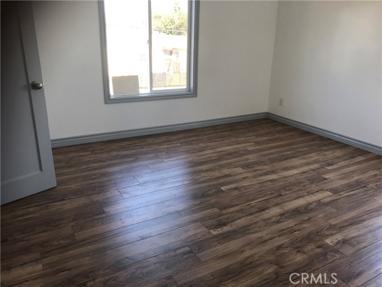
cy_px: 144
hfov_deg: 63.4
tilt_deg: -18.2
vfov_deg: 49.7
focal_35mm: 28
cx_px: 191
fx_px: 309
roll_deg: -2.7
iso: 25
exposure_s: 1/120
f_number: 1.8
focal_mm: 3.99
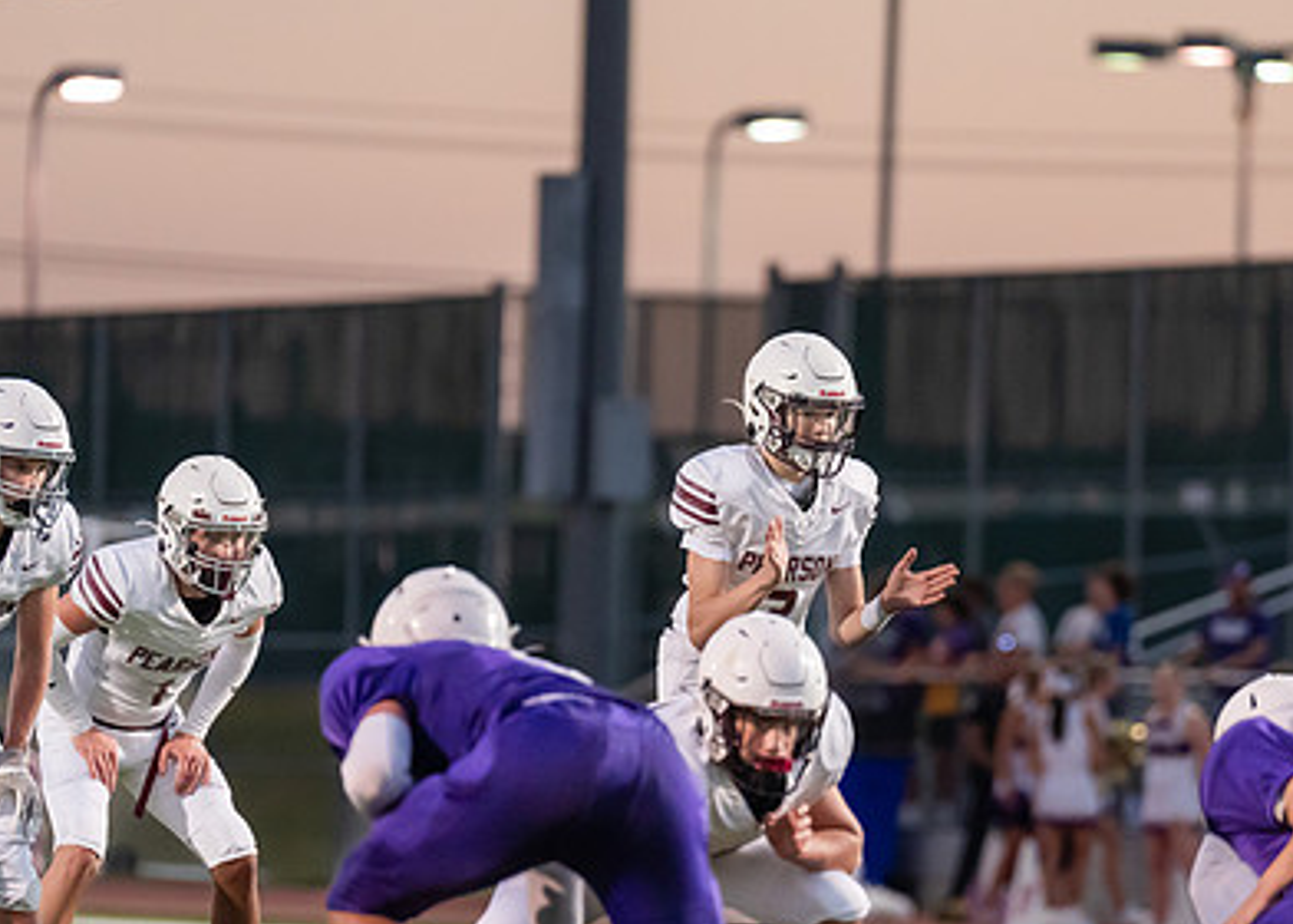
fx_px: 14873
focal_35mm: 405
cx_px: 768
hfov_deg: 5.0
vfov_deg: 3.6
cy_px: 565
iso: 3200
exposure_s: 1/1250
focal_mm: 200
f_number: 2.8
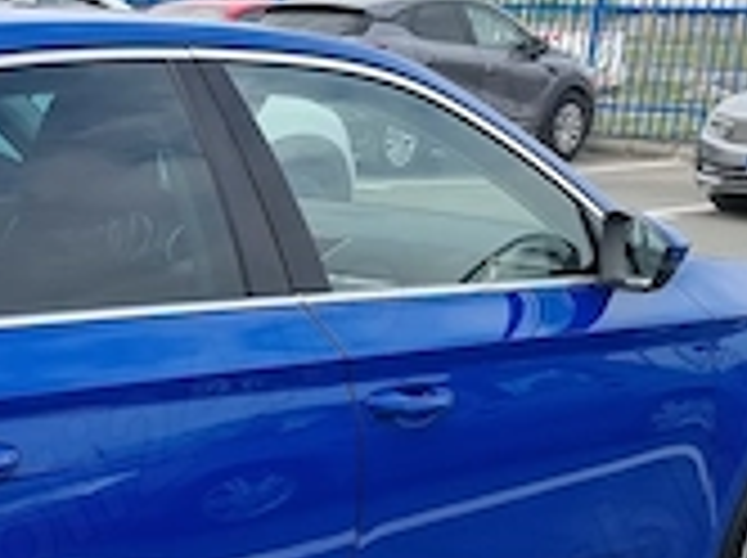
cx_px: -202
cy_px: 522
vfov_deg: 15.5
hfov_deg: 19.4
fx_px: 2026
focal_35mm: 94
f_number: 1.8
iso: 50
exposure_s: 1/1216
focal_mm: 5.4
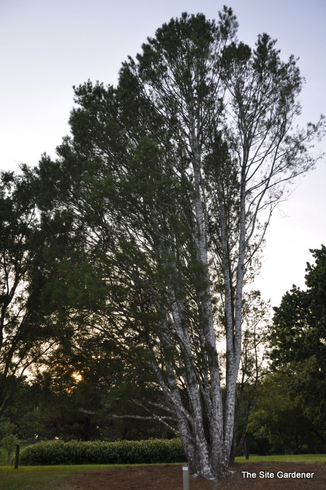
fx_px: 367
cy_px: 245
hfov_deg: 47.9
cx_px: 163
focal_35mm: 27
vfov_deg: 67.4
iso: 200
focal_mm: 18
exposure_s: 1/200
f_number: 6.3
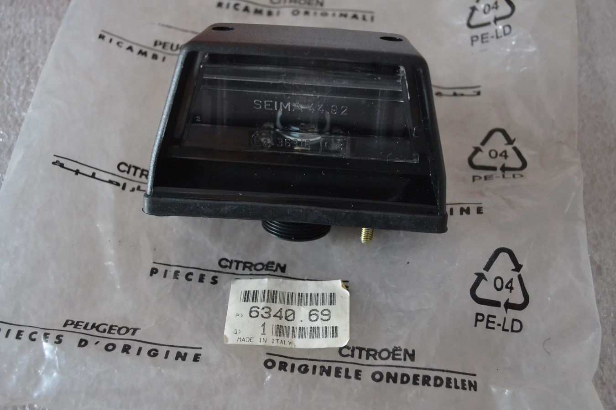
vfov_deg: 31.9
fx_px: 719
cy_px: 205
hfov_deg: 46.4
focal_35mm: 42
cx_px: 308
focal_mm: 28
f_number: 4.5
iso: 3200
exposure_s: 1/50
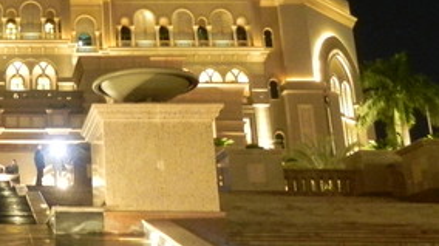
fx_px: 907
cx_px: -15
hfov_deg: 25.6
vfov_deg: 15.3
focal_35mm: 78
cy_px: 33
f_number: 2.8
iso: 800
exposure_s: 1/3.3
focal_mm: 5.2
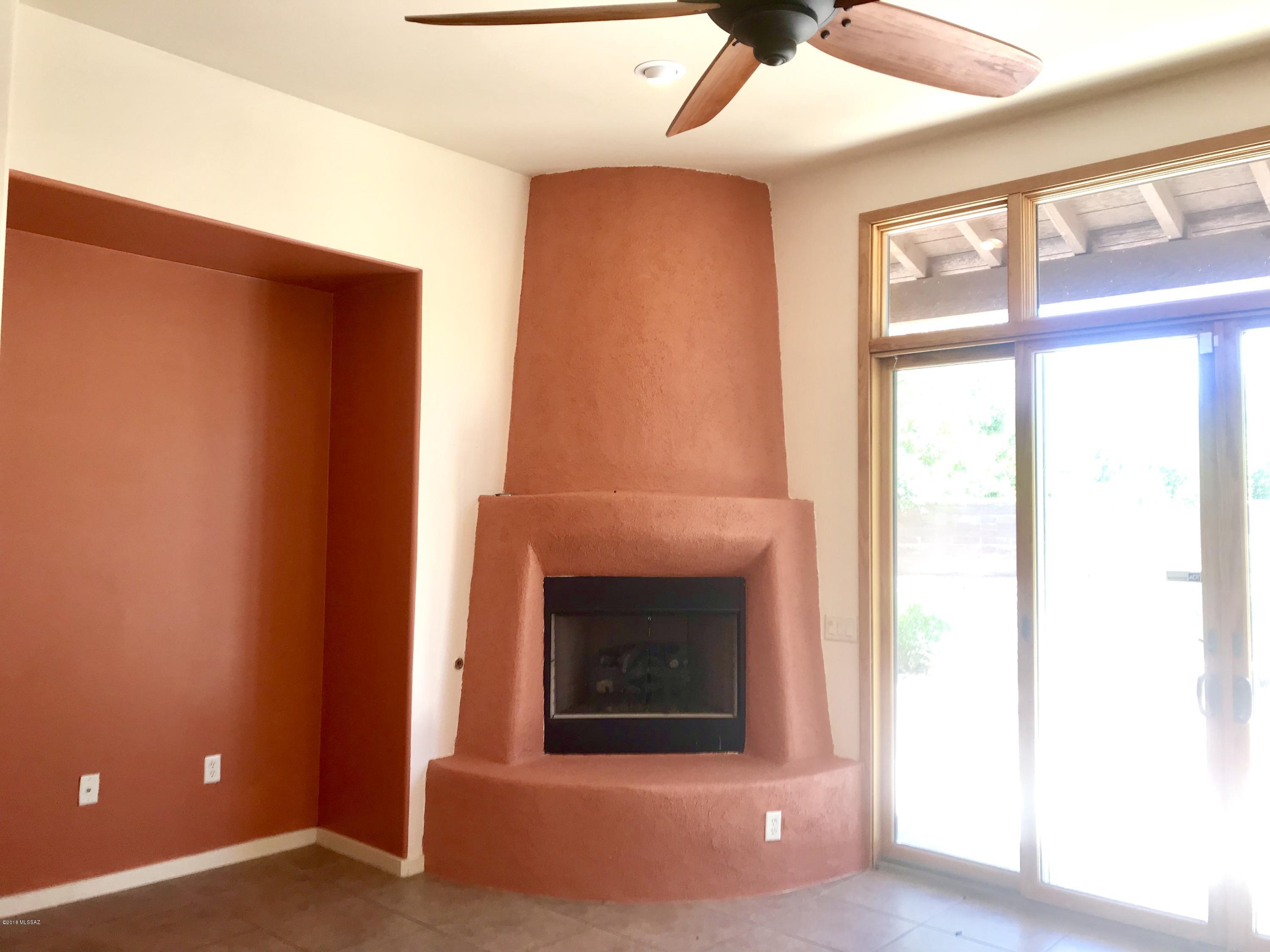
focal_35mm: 28
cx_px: 635
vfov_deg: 49.7
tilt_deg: +3.0
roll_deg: -2.9
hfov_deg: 63.4
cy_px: 476
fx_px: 1027
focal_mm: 3.99
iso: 20
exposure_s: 1/60
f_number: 1.8
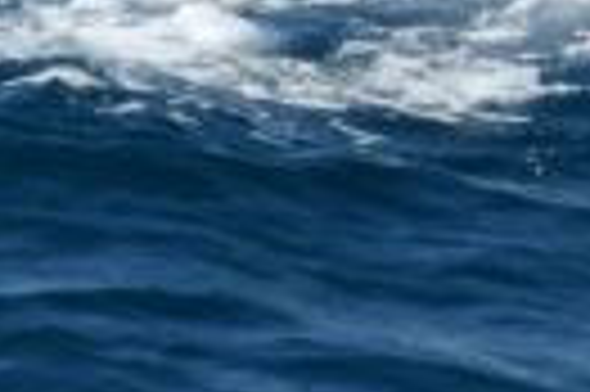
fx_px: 36092
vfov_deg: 0.6
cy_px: -786
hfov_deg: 0.9
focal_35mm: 2205
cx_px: 1320
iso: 800
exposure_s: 1/8000
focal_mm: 360
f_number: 6
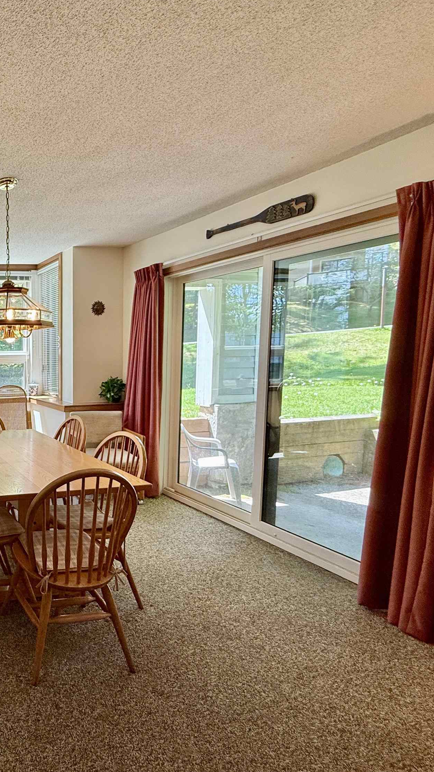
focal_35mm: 21
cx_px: -58
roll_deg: +1.0
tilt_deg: -4.7
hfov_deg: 41.2
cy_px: 389
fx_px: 430
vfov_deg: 83.8
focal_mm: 2.22
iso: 80
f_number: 2.2
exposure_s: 1/120
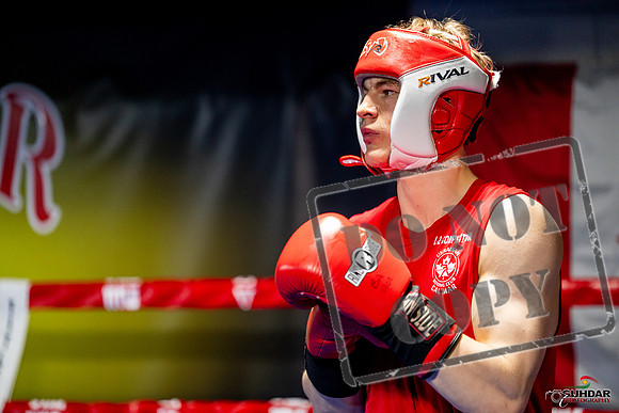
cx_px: 310
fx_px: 2390
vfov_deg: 9.9
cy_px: 206
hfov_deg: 14.8
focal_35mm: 139
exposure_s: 1/640
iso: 2000
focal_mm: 139
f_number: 2
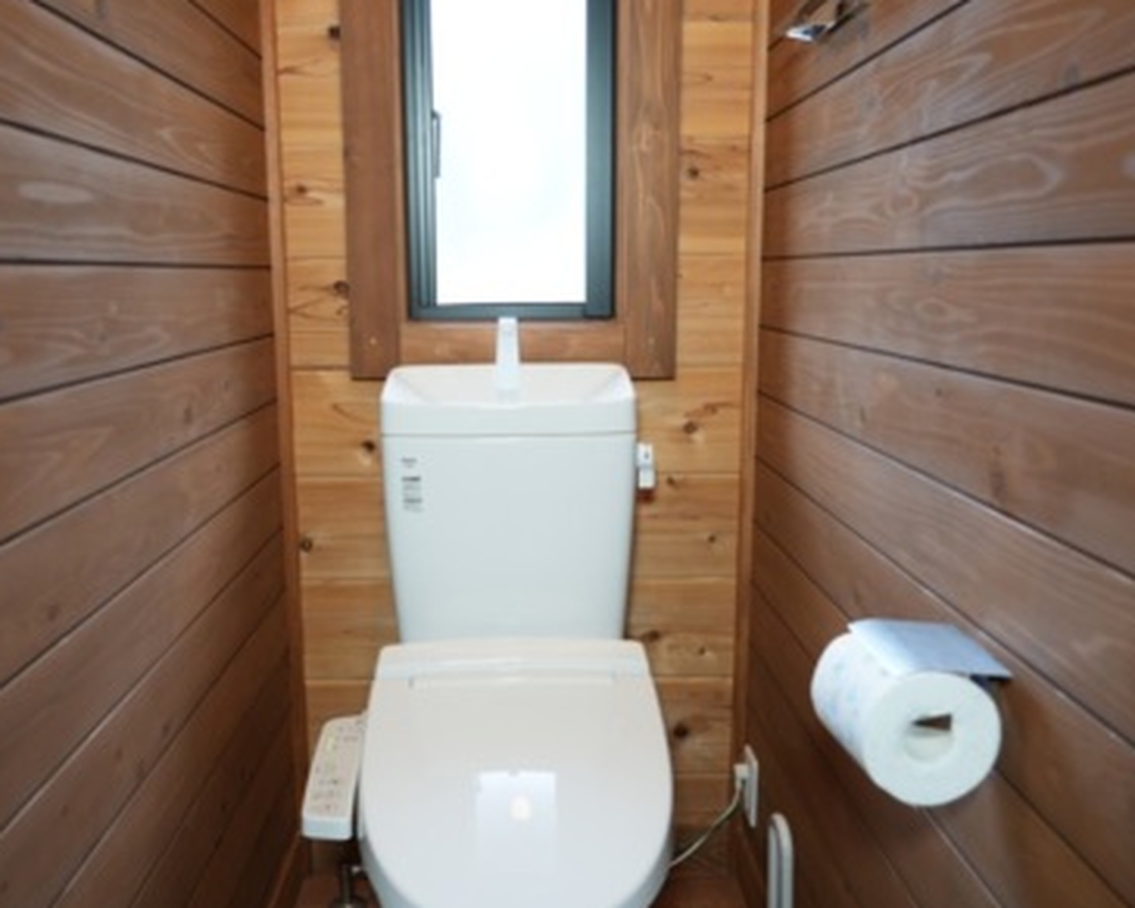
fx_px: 974
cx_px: 511
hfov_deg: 60.3
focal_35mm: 29
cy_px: 449
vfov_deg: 50.0
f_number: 4
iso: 640
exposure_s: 1/30
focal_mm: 25
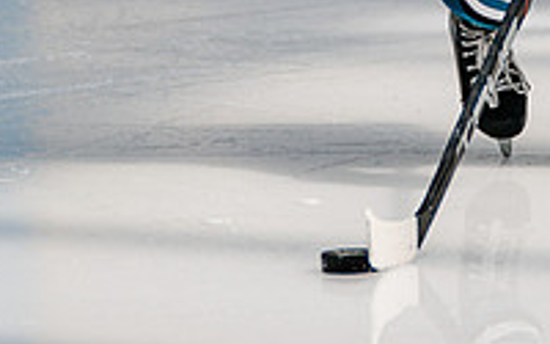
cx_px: 386
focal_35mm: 934
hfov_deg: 2.3
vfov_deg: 1.4
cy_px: -102
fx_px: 14000
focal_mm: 247
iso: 160
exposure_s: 1/2000
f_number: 3.2
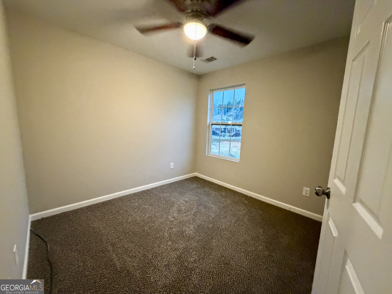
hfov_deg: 102.1
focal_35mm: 14
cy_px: 147
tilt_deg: -8.3
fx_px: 159
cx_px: 196
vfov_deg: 85.7
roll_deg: -2.1
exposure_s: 1/60
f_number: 2.2
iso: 1250
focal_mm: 2.22
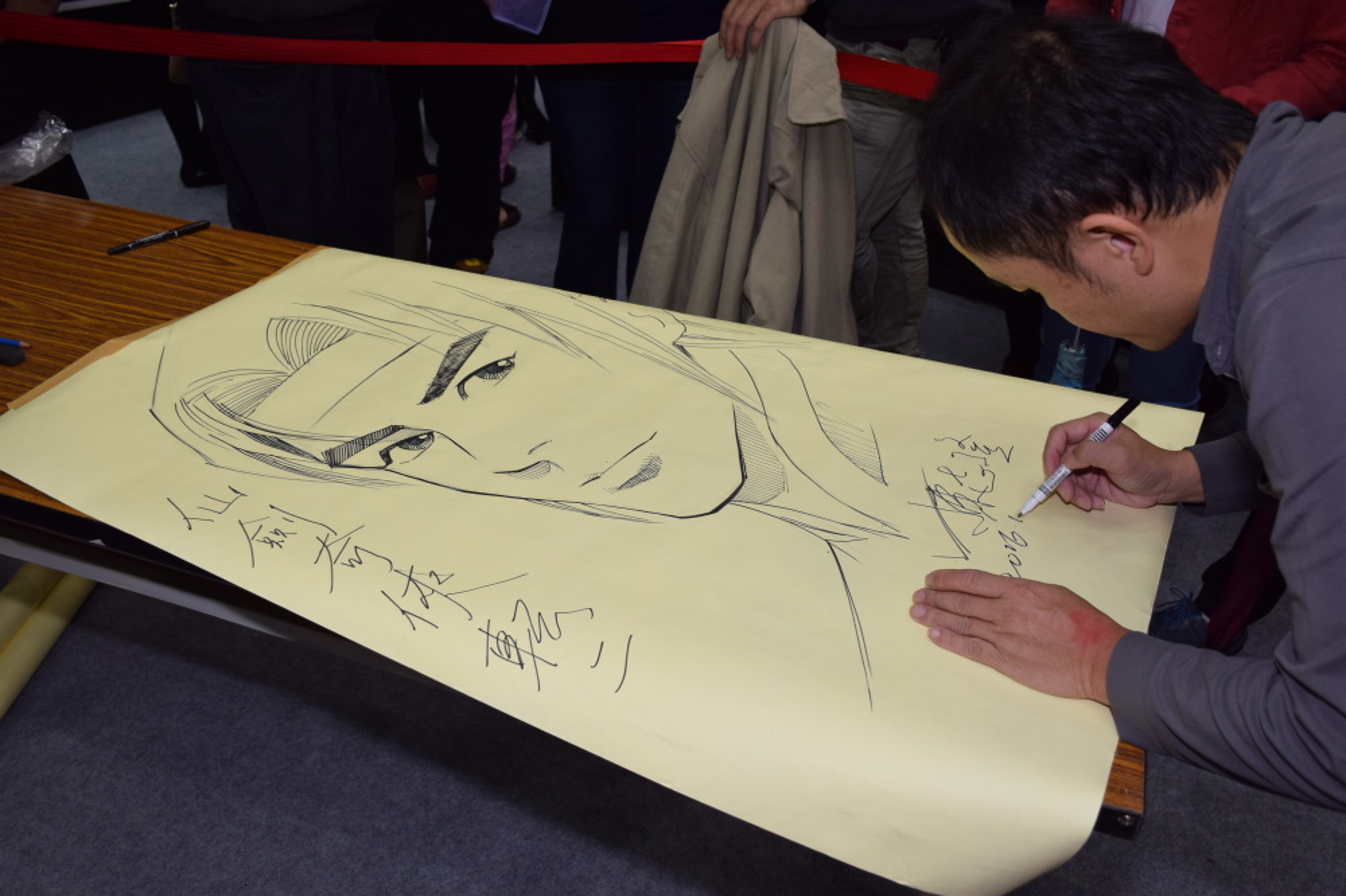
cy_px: 448
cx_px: 673
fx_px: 1233
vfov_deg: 39.9
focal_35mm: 33
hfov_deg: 57.2
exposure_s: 1/60
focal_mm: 22
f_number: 5.6
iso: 400
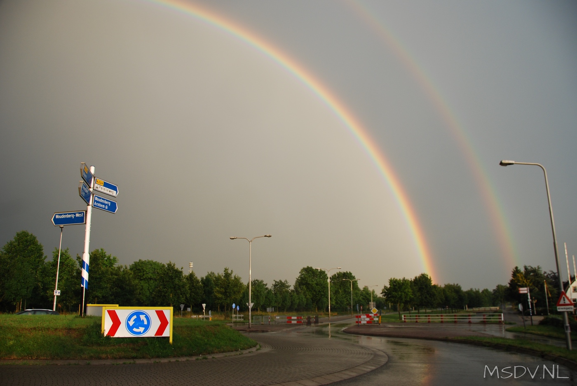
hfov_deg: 67.3
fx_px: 433
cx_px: 288
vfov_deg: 48.0
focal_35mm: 27
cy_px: 193
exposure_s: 1/60
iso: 200
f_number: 4.5
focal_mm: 18
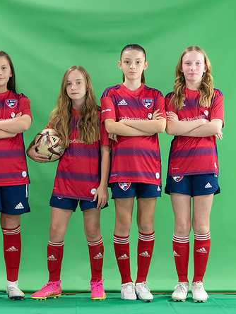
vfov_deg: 17.3
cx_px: 63
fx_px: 1036
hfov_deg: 13.0
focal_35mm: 114
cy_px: 167
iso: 1000
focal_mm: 70
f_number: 2.8
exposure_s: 1/250
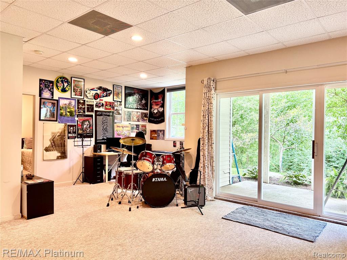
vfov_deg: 53.1
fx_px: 261
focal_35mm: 26
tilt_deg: +0.0
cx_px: 174
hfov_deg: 67.3
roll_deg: -0.7
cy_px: 130
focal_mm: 5.96
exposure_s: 1/60
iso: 80
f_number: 1.6
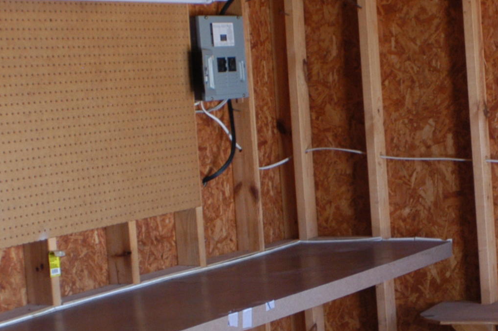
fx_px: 1899
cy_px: 103
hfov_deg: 14.7
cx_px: 469
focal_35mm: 137
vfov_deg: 9.9
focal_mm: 31
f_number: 3.8
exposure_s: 1/50
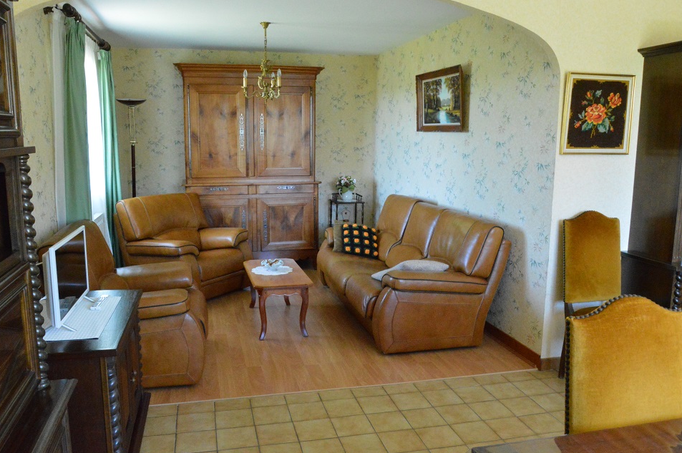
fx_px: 549
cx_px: 333
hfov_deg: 63.7
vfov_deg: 44.9
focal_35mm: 29
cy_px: 220
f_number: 16
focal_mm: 18
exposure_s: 1/30
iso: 6400
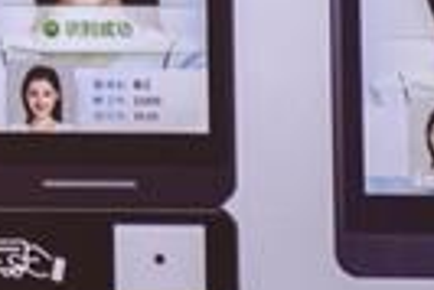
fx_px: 6517
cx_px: -310
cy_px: -640
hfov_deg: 3.8
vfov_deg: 2.5
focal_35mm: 540
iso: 800
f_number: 2.8
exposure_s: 1/640
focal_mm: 70
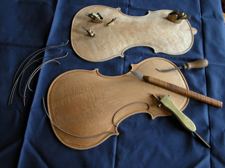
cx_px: 112
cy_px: 84
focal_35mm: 34
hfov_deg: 54.0
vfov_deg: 41.8
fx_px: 221
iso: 104
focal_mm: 8.9
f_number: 2.8
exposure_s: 1/4.1
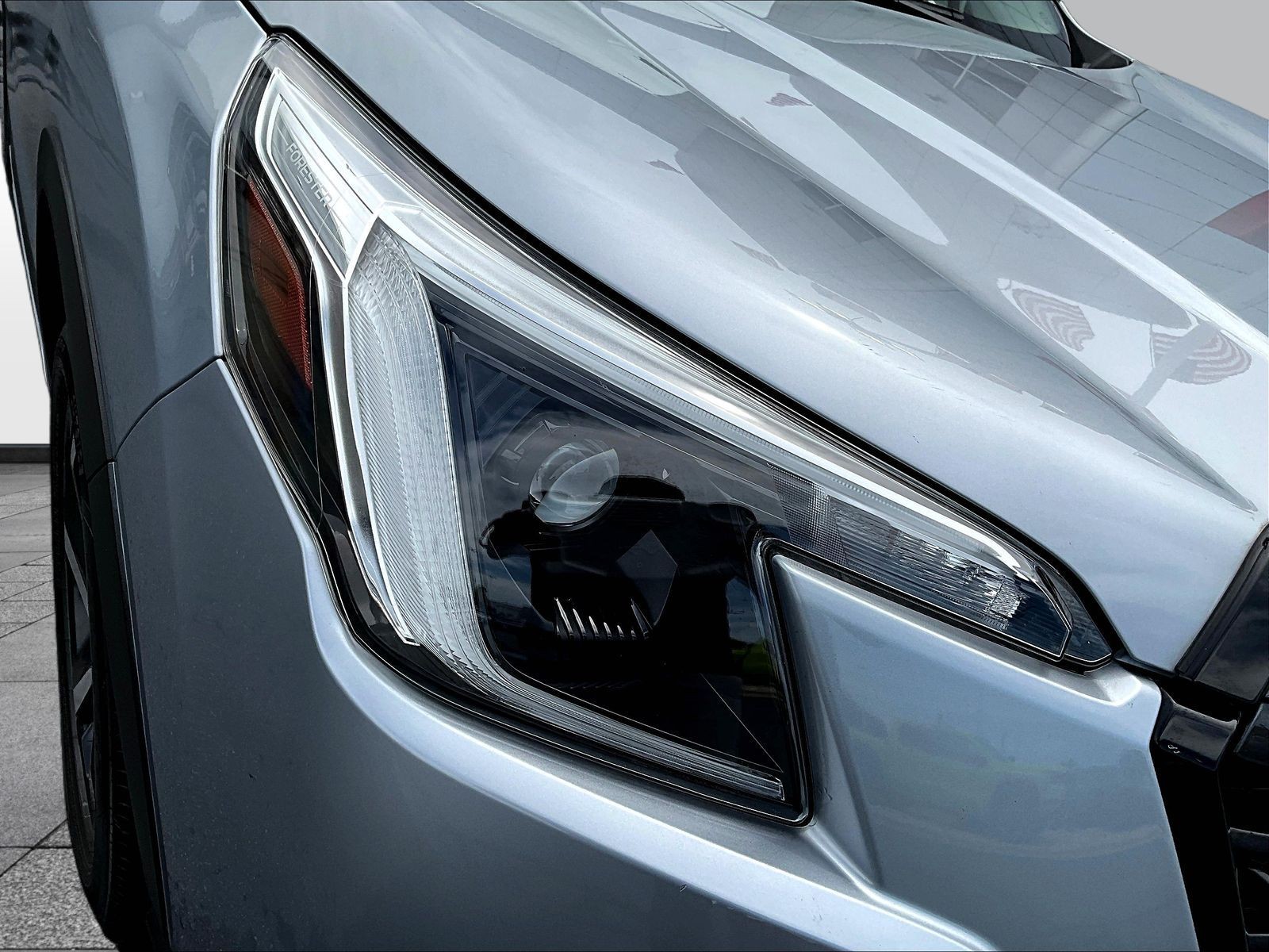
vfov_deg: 48.2
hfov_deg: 61.7
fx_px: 1063
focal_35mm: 29
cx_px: 634
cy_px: 476
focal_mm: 3
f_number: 1.8
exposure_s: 1/2058
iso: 25
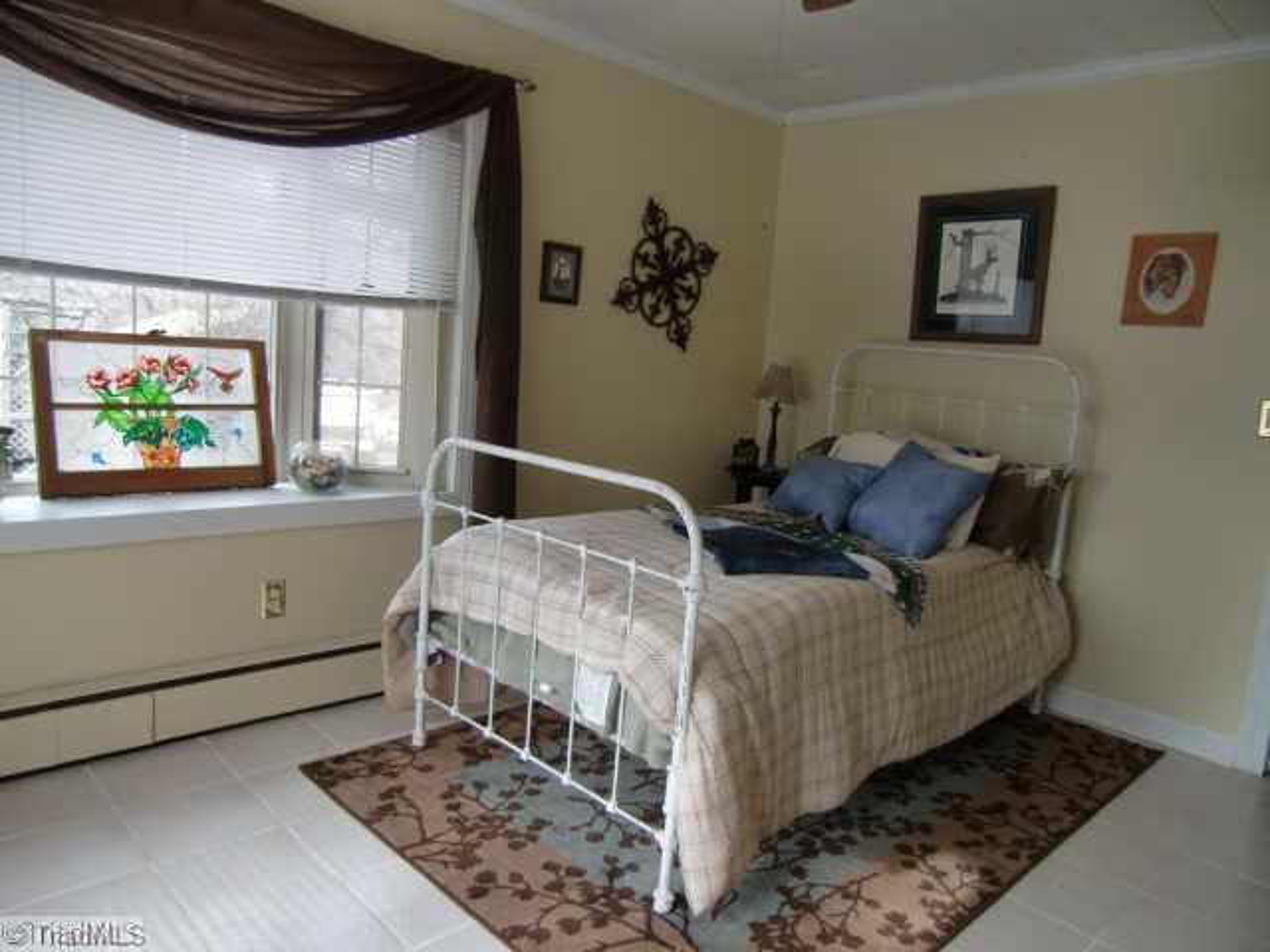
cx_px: 635
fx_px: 881
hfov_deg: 71.6
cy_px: 476
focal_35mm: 24
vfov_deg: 56.8
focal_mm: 4.3
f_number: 3.2
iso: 64
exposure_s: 1/60
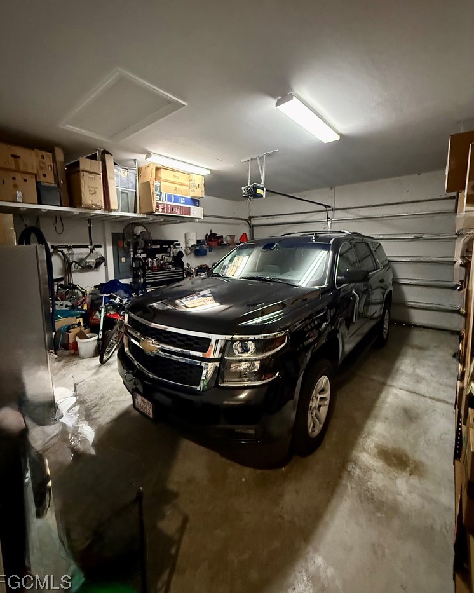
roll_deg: +0.6
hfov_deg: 84.0
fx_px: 263
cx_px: 235
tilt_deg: -5.1
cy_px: 275
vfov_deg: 96.6
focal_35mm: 15
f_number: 2.2
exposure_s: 1/60
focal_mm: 2.22
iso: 1000
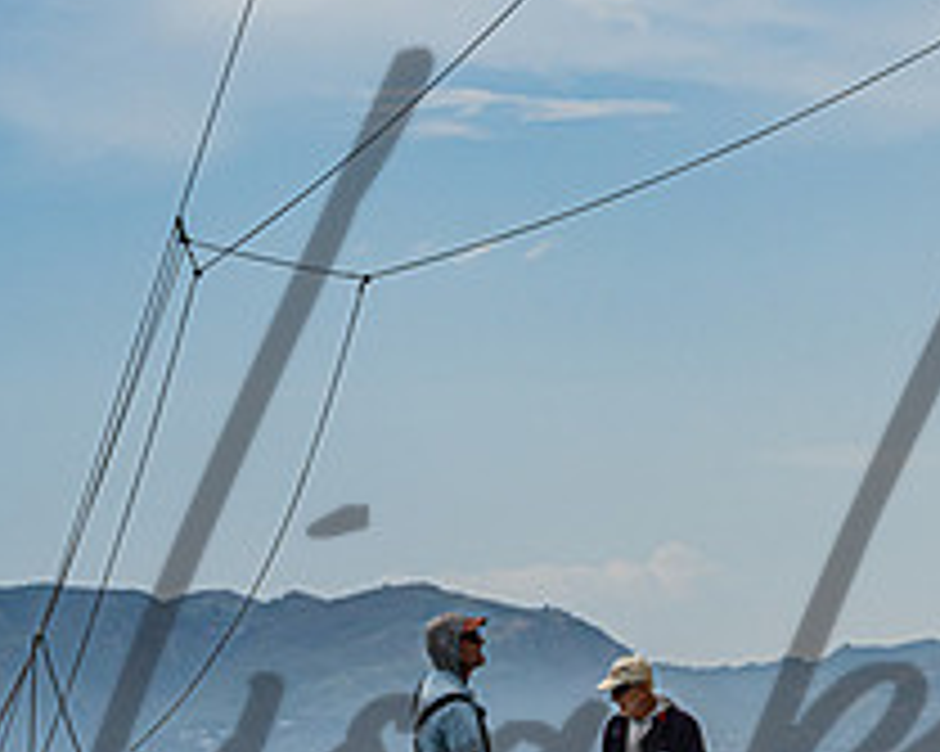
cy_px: 791
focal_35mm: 231
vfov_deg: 6.7
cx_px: 1011
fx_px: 6424
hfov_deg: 8.3
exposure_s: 1/2500
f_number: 8
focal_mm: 79
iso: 400
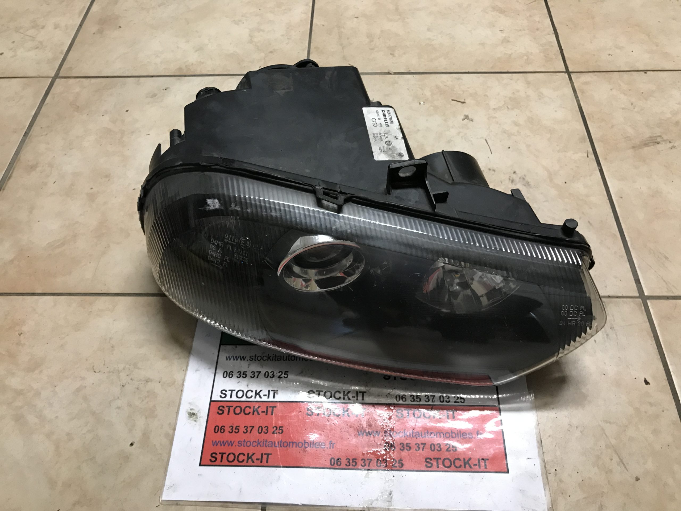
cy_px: 256
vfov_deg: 49.7
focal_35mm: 28
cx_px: 340
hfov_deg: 63.4
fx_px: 551
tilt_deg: -54.4
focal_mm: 3.99
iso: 80
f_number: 1.8
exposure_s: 1/17
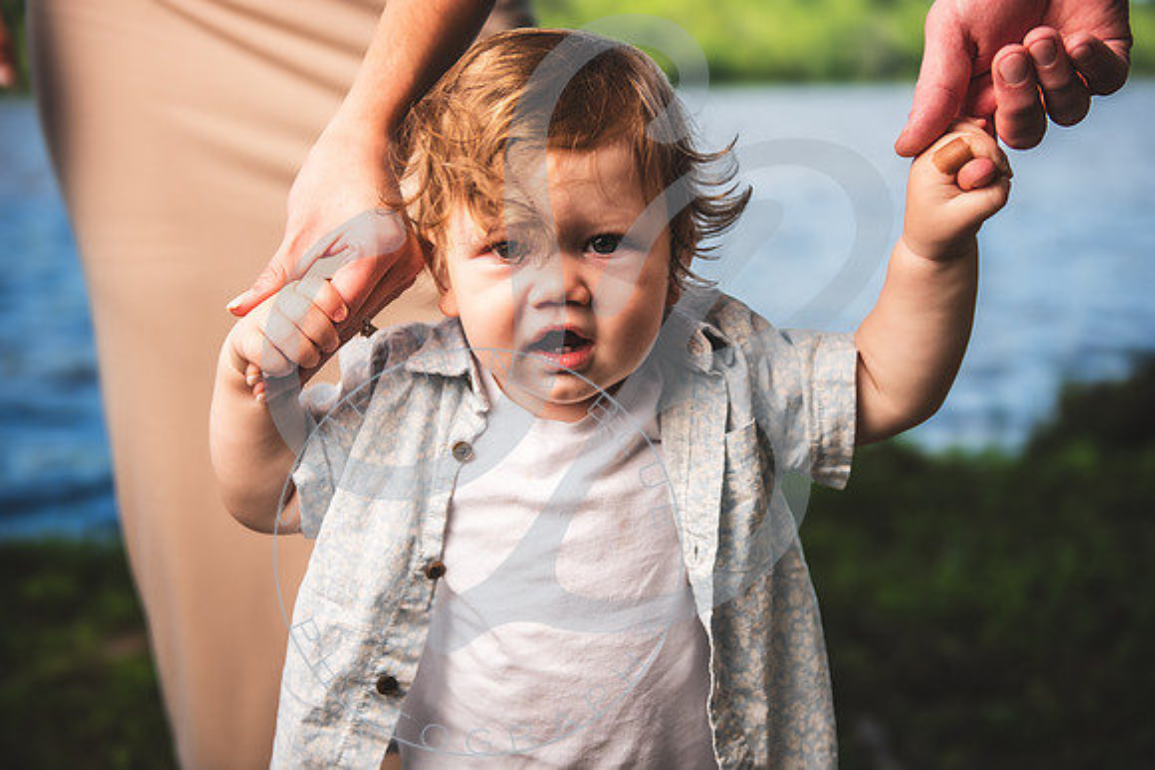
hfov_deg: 38.2
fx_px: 1669
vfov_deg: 26.0
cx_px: 578
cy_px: 385
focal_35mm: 52
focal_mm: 52
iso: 100
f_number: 2.8
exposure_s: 1/800
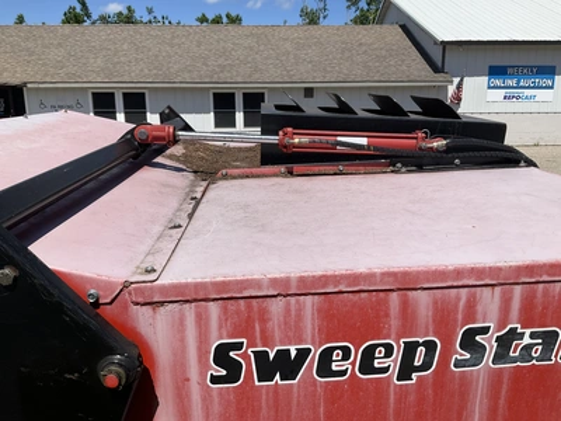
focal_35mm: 29
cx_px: 280
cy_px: 210
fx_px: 470
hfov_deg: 61.7
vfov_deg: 48.2
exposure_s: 1/3322
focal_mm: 3
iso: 25
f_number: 1.8
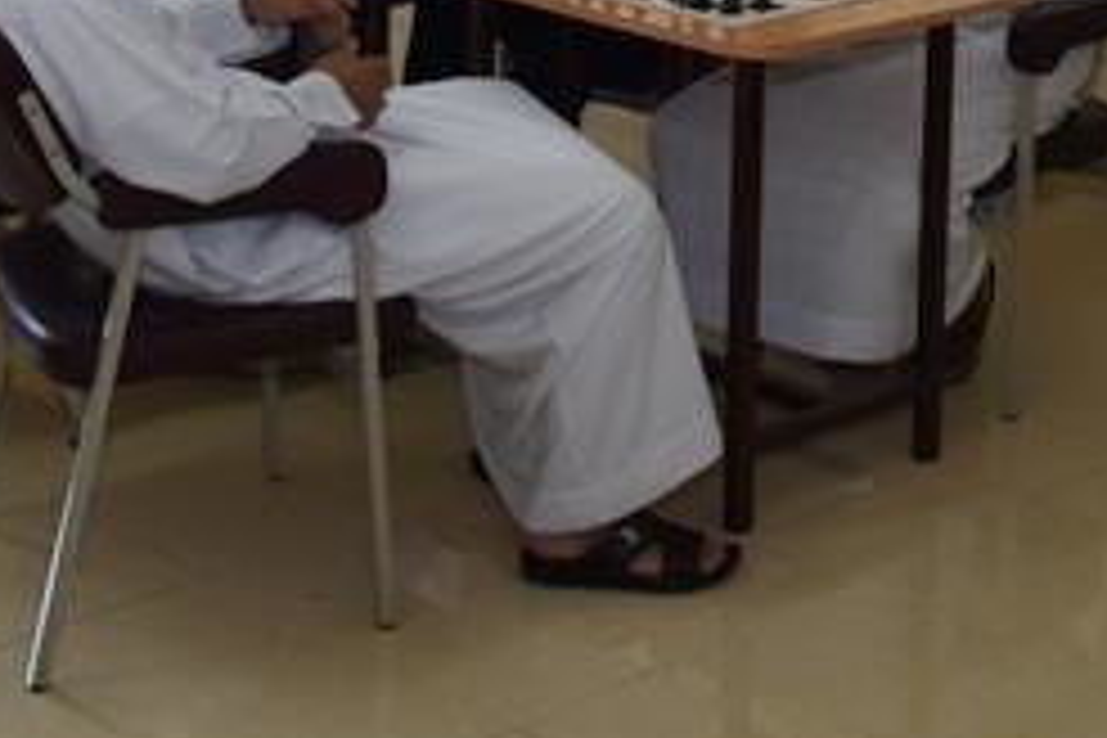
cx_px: 1053
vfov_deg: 14.2
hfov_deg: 21.7
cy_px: -297
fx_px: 2798
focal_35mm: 91
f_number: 6.3
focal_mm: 28
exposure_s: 1/80
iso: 640
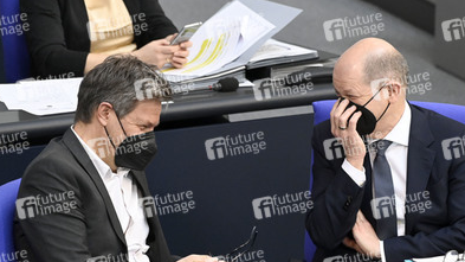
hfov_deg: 5.6
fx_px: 4734
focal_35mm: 384
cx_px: 251
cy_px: 175
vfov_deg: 3.2
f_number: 5.6
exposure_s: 1/320
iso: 8000
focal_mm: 320
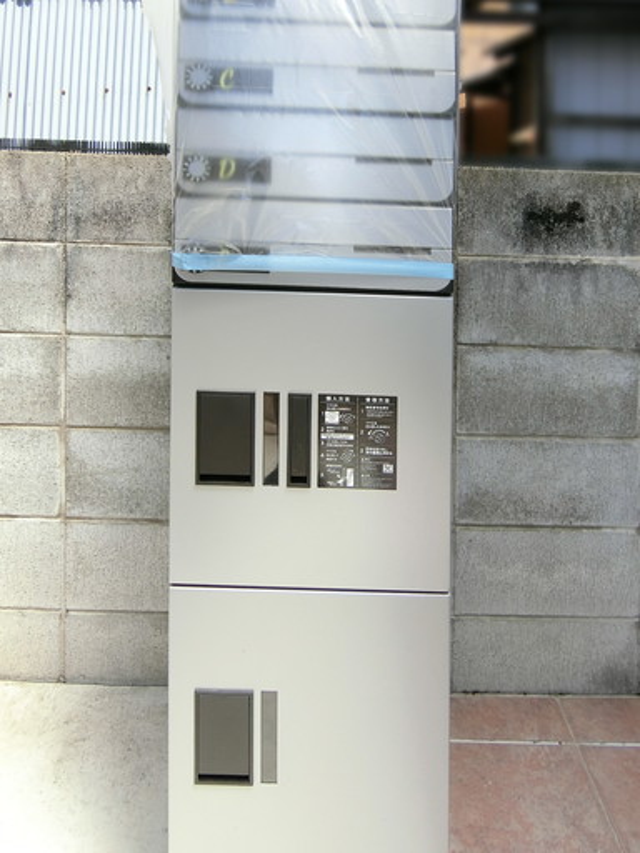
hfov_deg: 68.7
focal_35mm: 19
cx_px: 320
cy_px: 426
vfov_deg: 84.7
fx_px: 468
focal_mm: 4.1
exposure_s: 1/500
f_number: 2.7
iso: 80
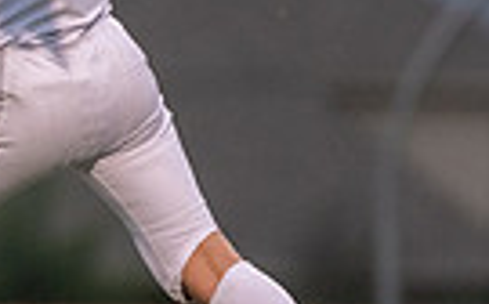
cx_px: -102
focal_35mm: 1236
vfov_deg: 1.1
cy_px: 102
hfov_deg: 1.7
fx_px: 16451
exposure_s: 1/1250
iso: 2500
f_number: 2.8
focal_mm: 200
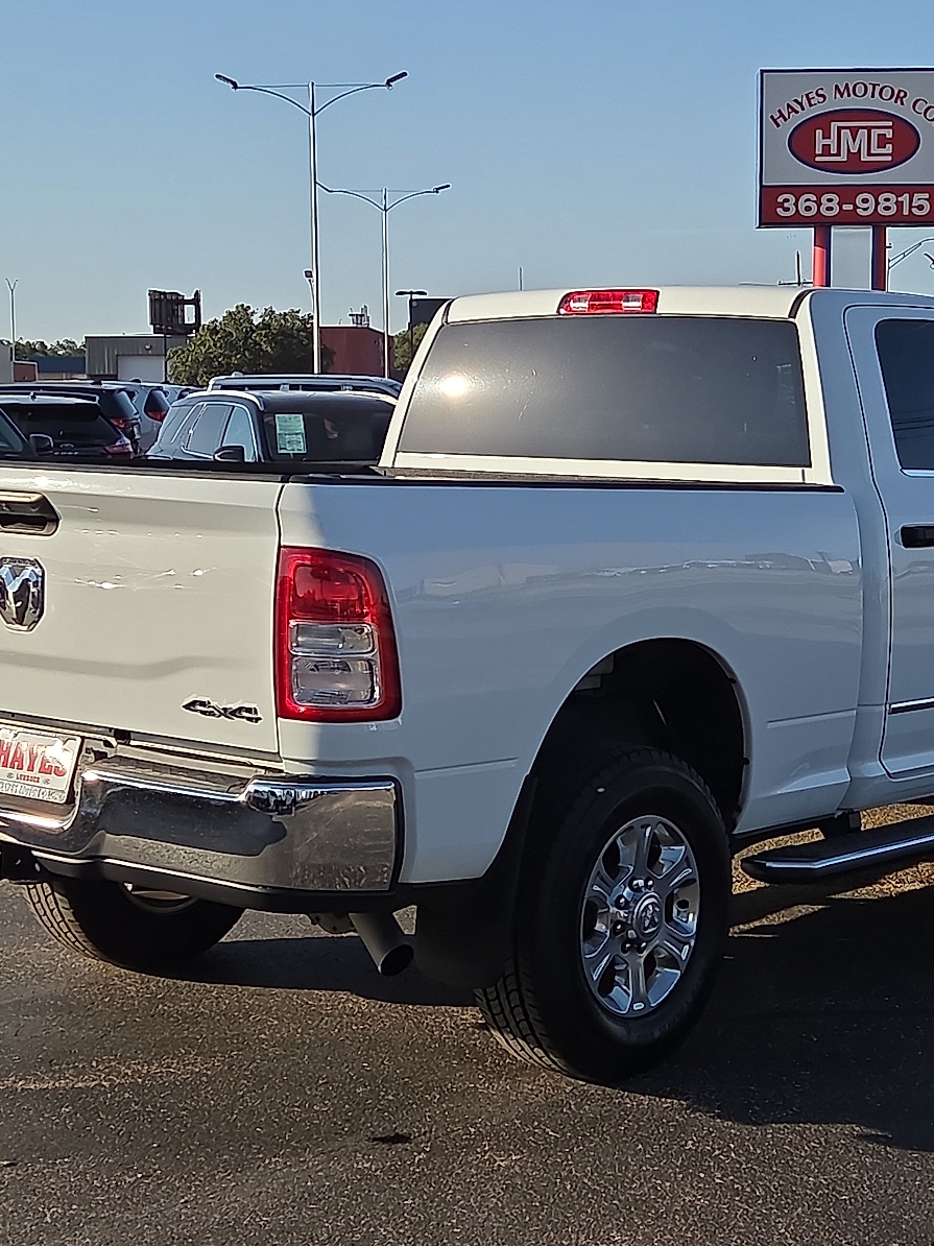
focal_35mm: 63
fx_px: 2267
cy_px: 625
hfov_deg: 23.2
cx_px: 554
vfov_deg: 30.7
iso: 25
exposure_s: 1/1667
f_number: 1.8
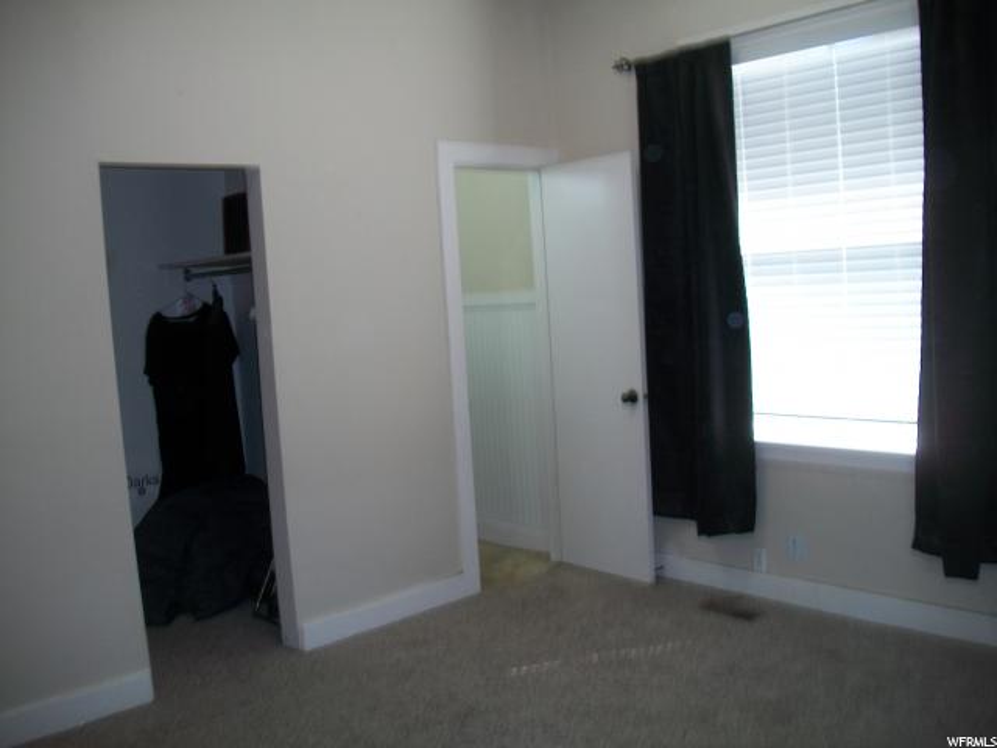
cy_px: 374
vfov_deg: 44.2
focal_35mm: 32
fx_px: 922
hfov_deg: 56.8
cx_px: 498
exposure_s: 1/30
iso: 80
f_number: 2.9
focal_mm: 5.7
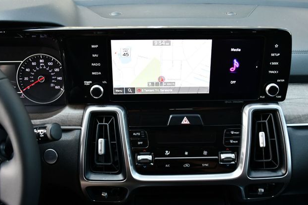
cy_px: 102
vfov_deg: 36.0
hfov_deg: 51.9
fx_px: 317
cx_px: 155
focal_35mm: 37
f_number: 3.5
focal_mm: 18
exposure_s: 1/250
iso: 720
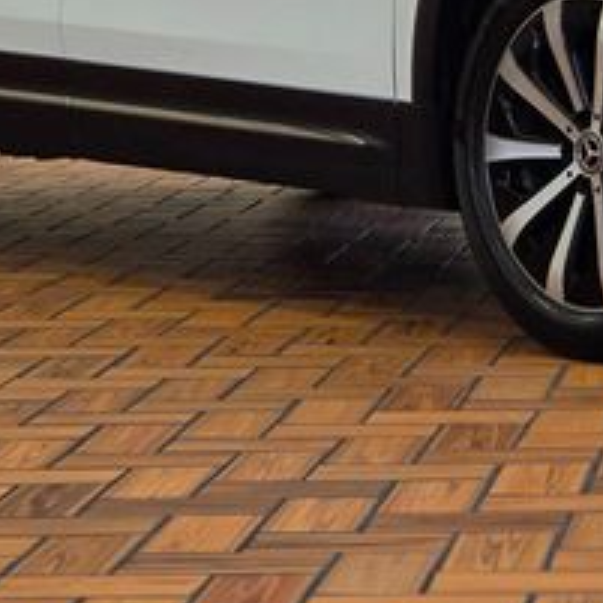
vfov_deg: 9.0
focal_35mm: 194
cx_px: 594
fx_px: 3823
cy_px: -24
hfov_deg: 9.0
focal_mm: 7
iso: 32
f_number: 2.4
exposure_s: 1/120
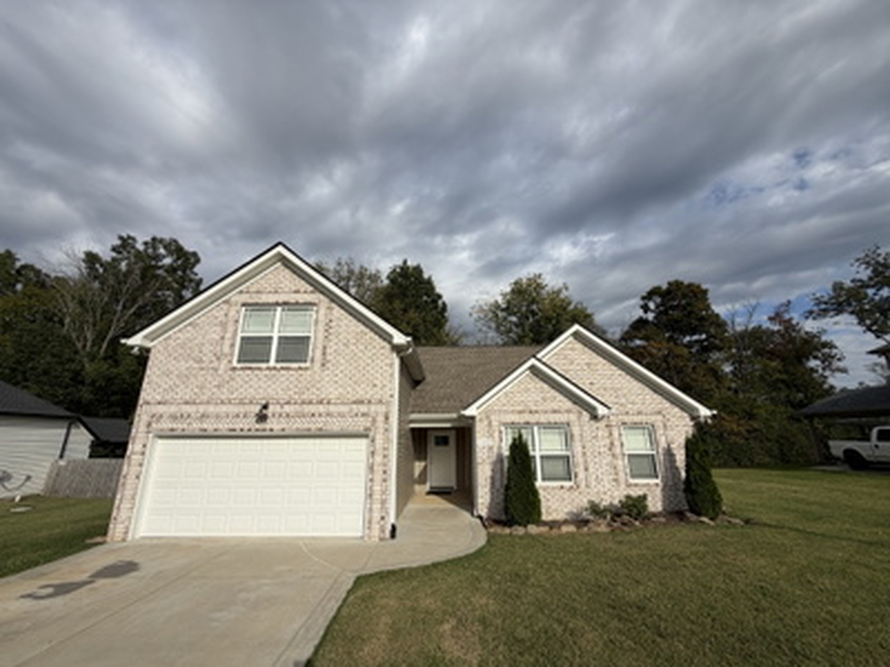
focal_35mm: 14
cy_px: 334
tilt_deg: +16.6
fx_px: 360
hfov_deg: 102.1
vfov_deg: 85.7
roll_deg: +0.8
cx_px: 445
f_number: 2.2
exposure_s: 1/1087
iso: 20
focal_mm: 2.22
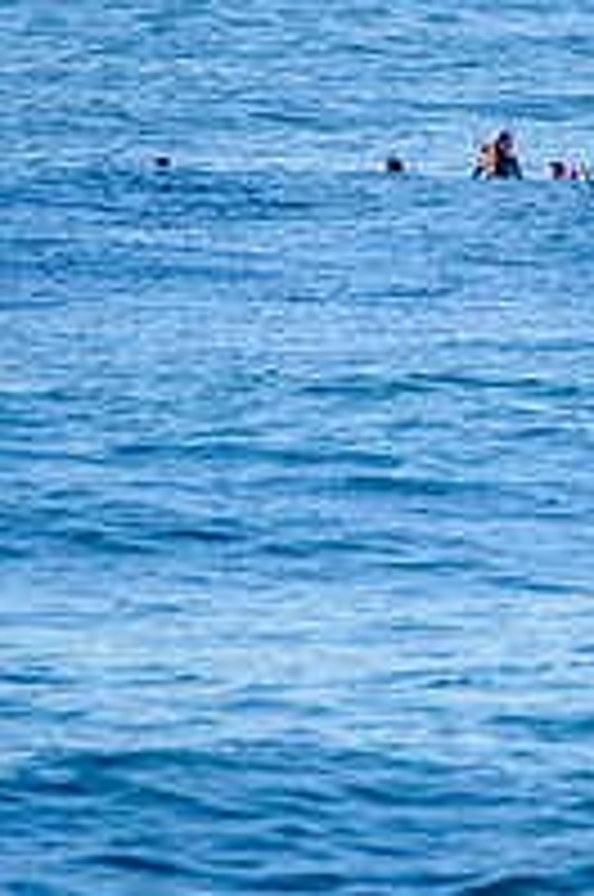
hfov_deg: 0.8
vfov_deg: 1.2
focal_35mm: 1790
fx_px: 44454
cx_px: 1452
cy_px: 274
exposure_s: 1/2000
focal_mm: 500
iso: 320
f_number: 5.6
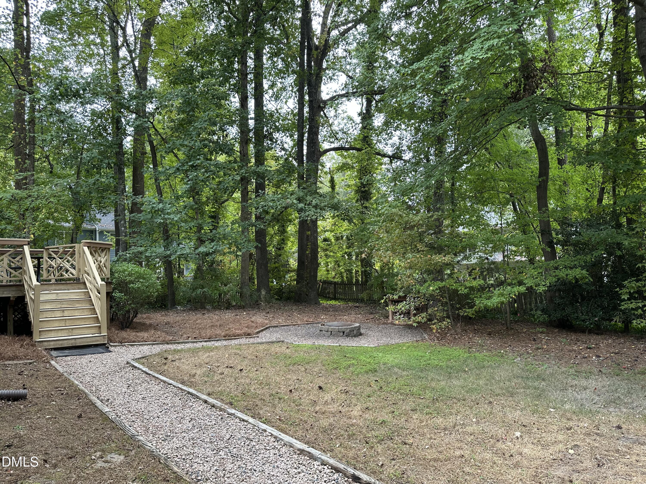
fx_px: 448
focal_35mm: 24
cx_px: 323
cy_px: 242
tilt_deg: +4.7
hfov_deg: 71.6
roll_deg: +1.4
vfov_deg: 56.8
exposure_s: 1/202
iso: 80
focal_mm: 6.86
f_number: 1.78
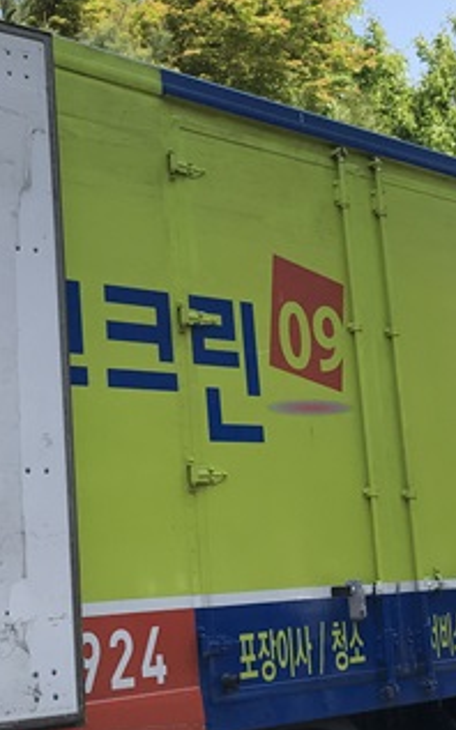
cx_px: 157
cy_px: 276
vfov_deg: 27.4
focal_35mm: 75
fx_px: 1492
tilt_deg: +11.7
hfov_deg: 17.3
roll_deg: +4.7
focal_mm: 3.99
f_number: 1.8
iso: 20
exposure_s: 1/1227
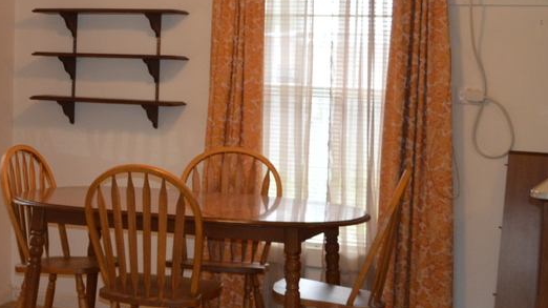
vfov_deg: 13.7
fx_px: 1278
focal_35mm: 88
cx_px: -132
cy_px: 167
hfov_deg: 22.1
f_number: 4
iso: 400
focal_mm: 18
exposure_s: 1/80
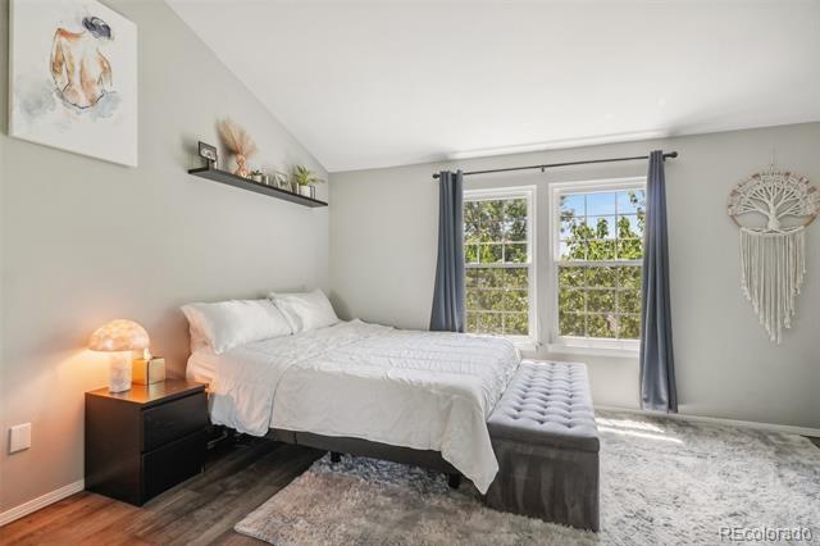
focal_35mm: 16
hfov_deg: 95.0
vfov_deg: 72.0
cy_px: 273
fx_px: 376
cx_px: 410
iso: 320
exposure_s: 1/30
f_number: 8
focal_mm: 11
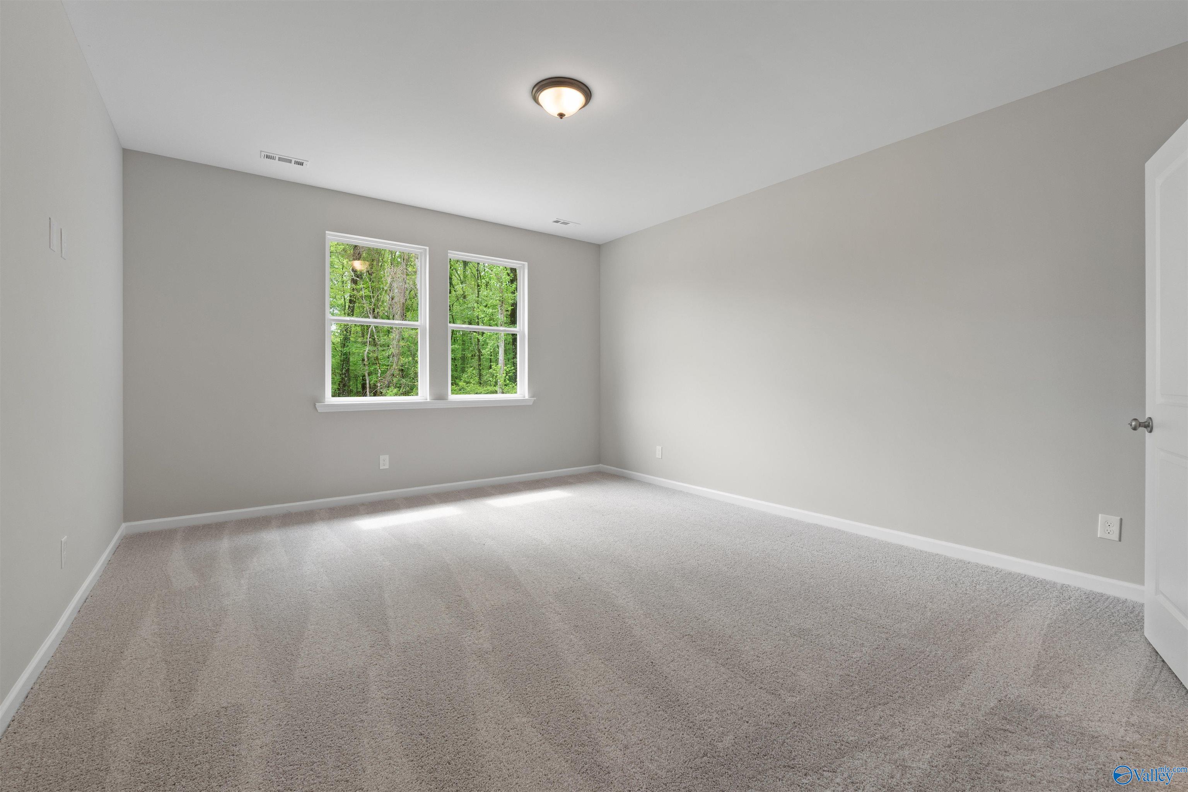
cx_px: 594
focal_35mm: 15
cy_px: 396
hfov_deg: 100.4
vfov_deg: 77.3
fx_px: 495
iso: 320
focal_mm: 10
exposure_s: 1/1.67
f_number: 8
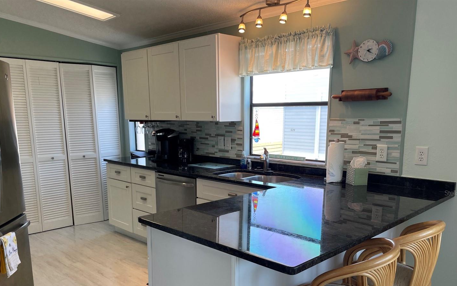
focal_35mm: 31
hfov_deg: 61.2
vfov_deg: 40.1
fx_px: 386
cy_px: 193
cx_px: 218
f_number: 1.6
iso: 40
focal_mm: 4.2
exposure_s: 1/120
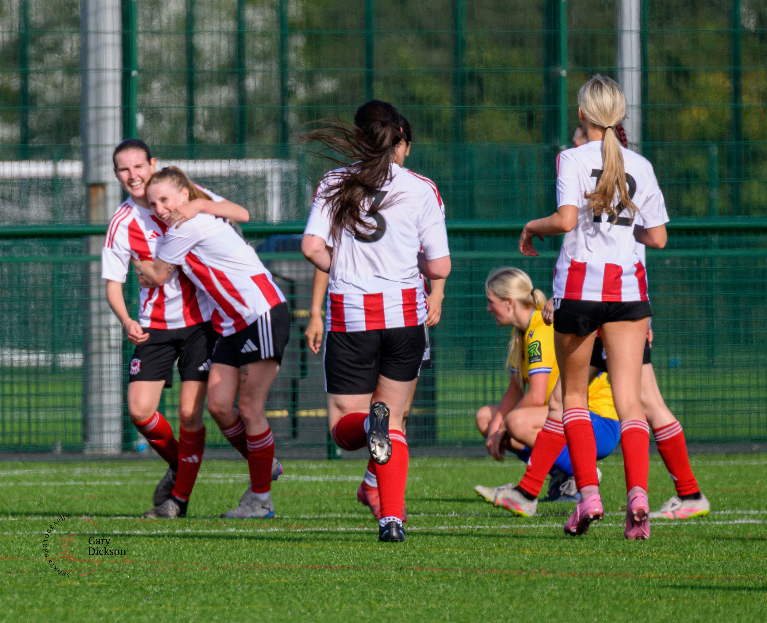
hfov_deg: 2.0
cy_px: 315
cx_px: 169
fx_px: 21685
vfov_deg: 1.6
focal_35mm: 949
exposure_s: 1/2000
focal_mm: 400
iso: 500
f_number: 5.6
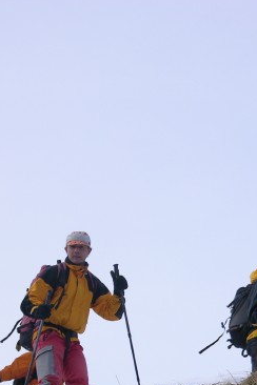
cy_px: 382
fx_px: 2334
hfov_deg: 6.3
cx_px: 251
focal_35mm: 218
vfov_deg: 9.4
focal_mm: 25.4
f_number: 3.6
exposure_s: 1/126
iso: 50
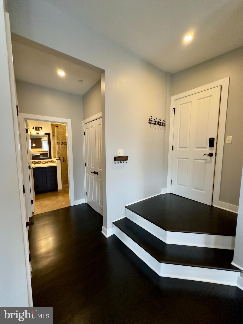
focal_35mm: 14
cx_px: 122
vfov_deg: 102.1
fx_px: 131
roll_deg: -0.8
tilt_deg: -5.6
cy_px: 162
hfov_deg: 85.7
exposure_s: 1/60
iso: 500
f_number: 2.2
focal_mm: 2.22
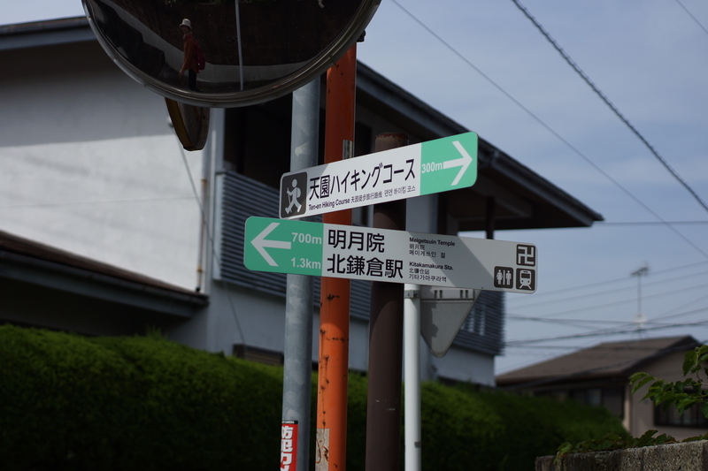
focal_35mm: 75
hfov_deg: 27.0
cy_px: 236
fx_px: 1475
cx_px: 354
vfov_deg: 18.2
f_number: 3.5
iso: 100
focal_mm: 50
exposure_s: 1/2500
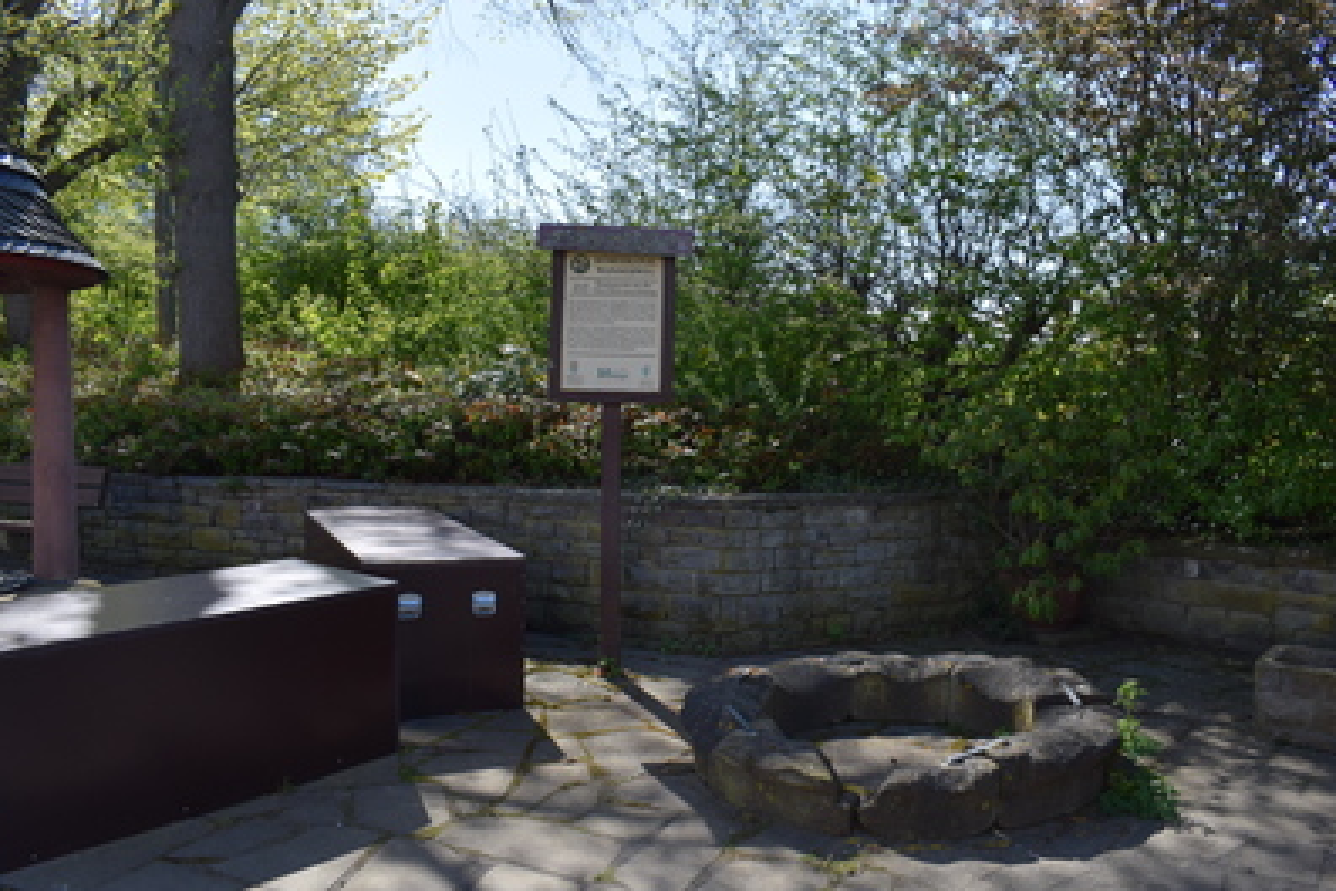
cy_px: 471
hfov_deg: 61.9
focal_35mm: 30
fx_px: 1113
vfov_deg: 43.6
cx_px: 702
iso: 200
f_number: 8
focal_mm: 18
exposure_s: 1/250
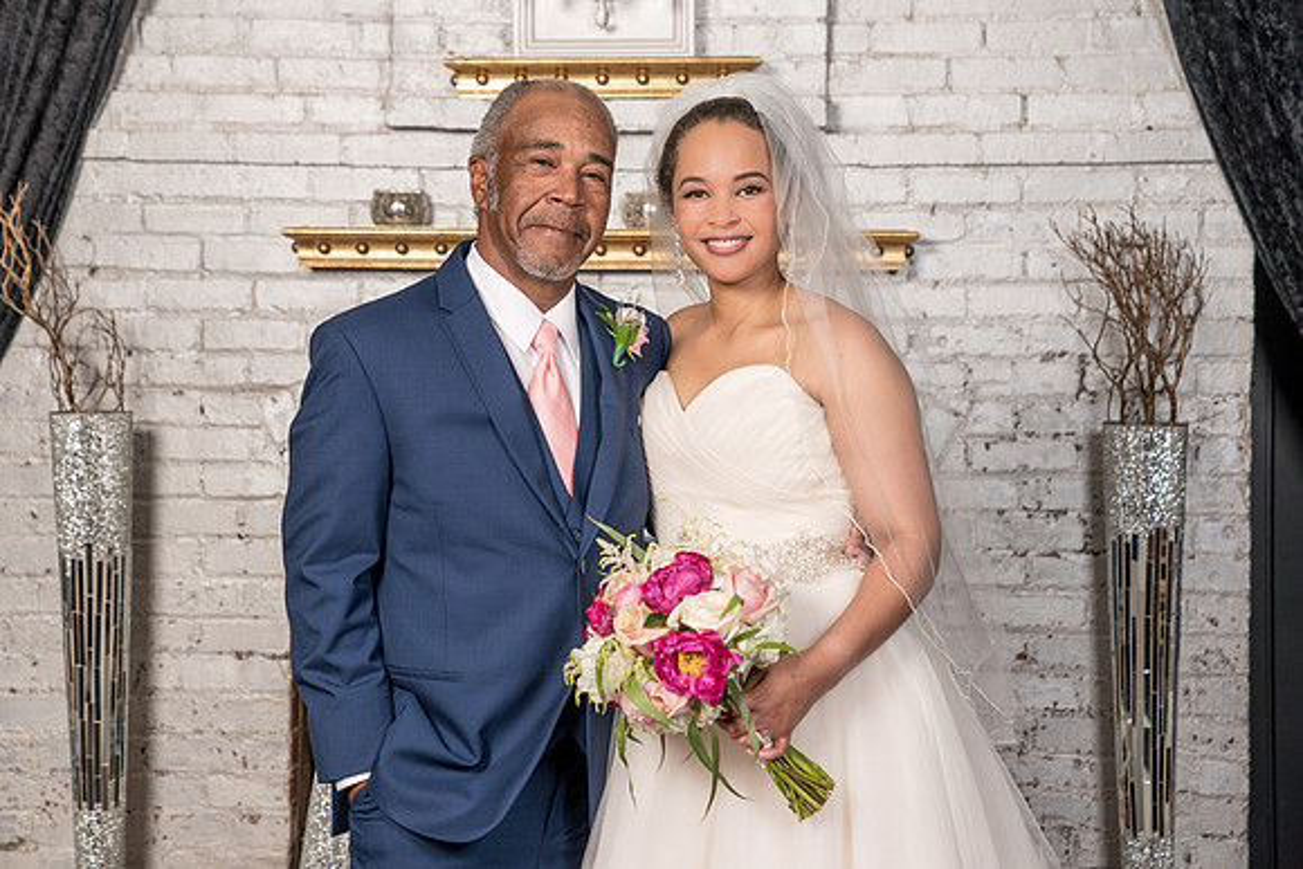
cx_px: 577
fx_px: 2793
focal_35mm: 77
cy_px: 386
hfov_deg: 26.2
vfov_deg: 17.7
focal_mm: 69
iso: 100
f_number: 4
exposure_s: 1/200
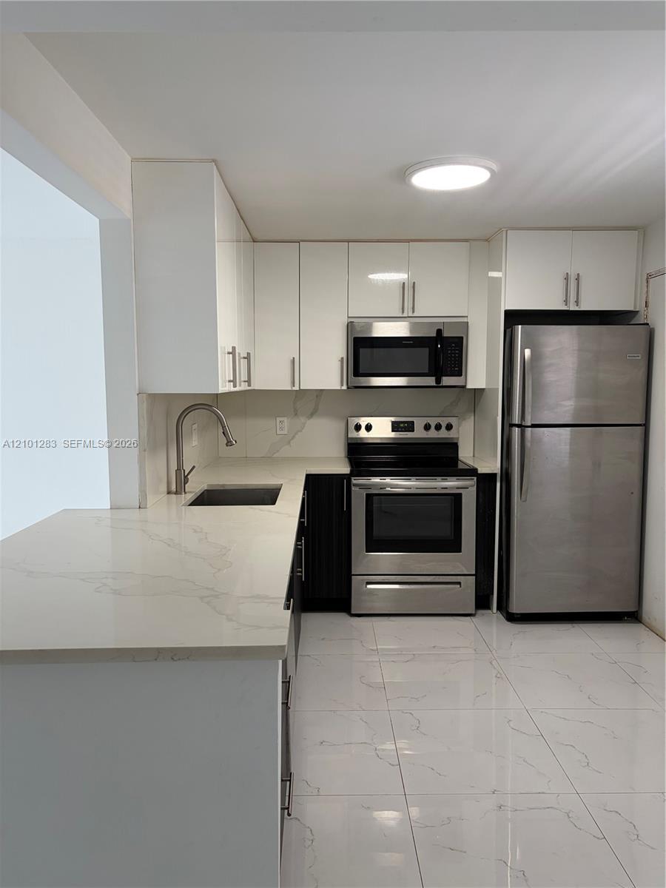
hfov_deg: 53.1
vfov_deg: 67.3
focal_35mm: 26
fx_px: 667
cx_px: 333
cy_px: 444
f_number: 1.6
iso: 125
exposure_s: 1/122
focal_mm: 5.96
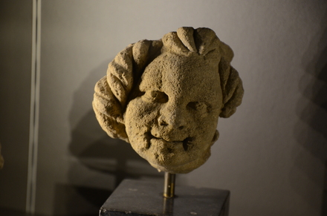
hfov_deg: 13.7
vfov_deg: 9.1
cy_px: 108
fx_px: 1359
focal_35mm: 150
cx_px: 164
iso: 1000
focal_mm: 100
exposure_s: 1/100
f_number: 5.6
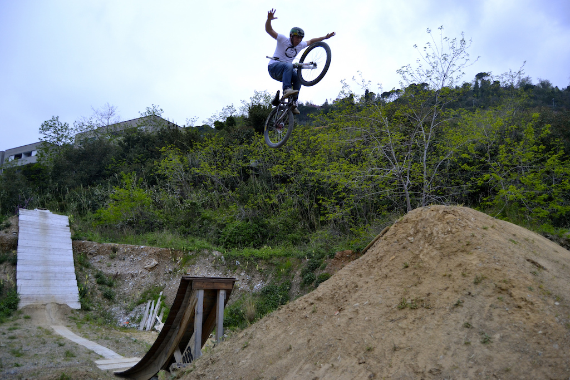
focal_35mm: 27
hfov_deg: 67.4
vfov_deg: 47.9
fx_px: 428
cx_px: 285
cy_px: 190
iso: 560
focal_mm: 18
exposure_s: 1/500
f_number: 3.5
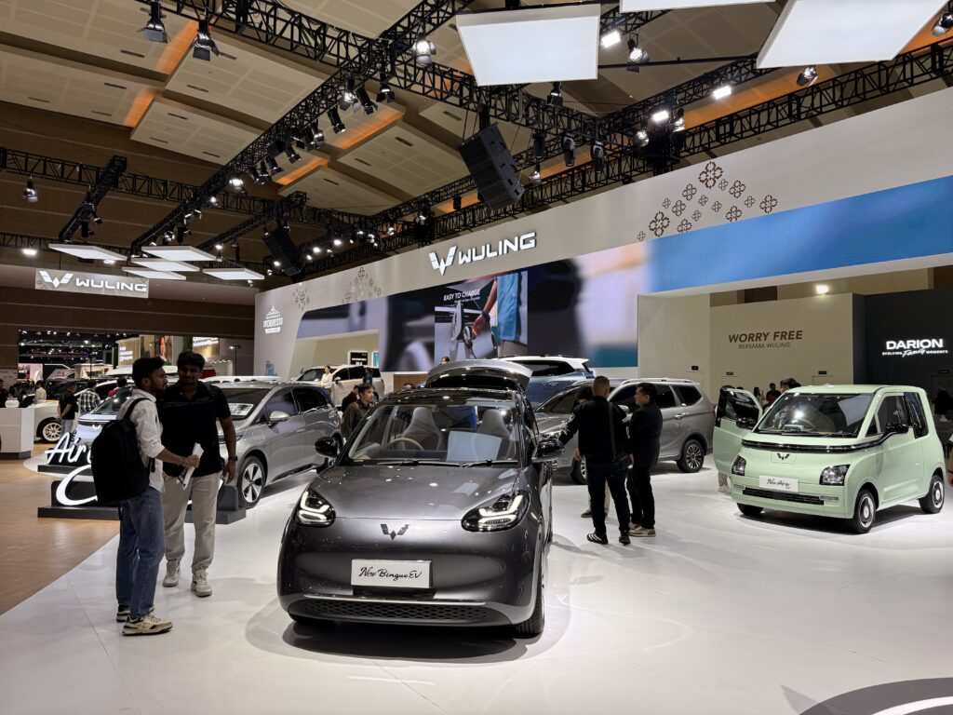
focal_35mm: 24
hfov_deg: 71.6
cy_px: 358
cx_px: 476
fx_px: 661
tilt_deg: +2.5
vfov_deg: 56.8
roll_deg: -0.6
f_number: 1.78
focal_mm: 6.76
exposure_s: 1/276
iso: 100
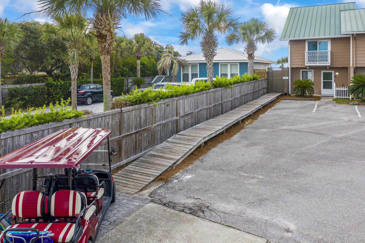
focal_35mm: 28
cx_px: 182
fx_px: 284
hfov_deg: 65.5
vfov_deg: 46.4
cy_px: 122
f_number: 4
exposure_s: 1/120
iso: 100
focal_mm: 10.26
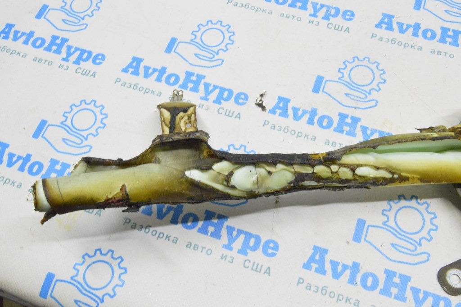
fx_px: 499
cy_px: 154
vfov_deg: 34.2
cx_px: 230
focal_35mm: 39
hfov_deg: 49.6
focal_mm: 26
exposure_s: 1/20
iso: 6400
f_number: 20
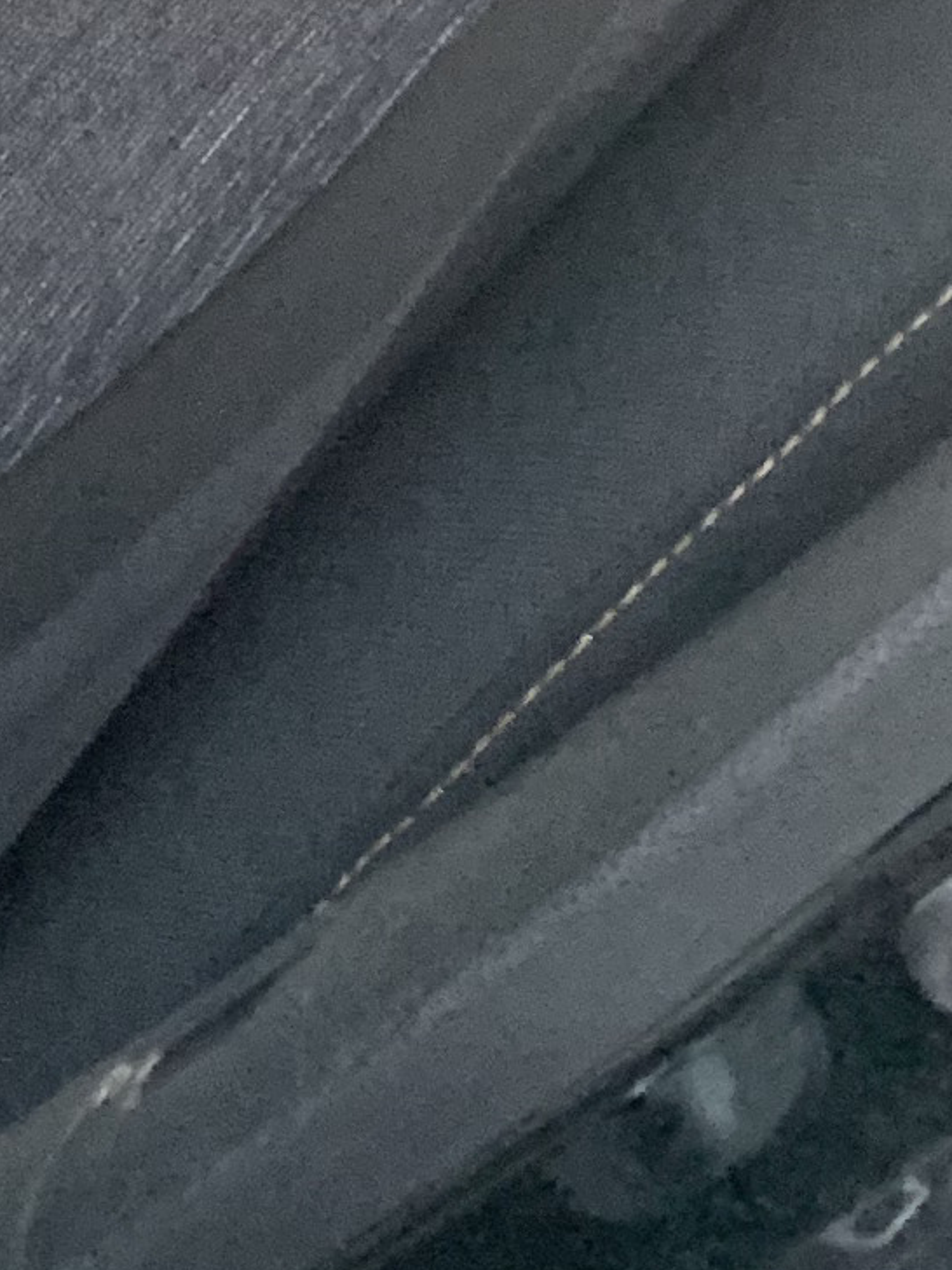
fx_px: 5280
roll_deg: +2.5
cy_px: -633
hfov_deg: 9.1
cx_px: -1475
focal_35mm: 144
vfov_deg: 13.0
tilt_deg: -30.3
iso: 250
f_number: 1.8
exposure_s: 1/60
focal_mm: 4.25
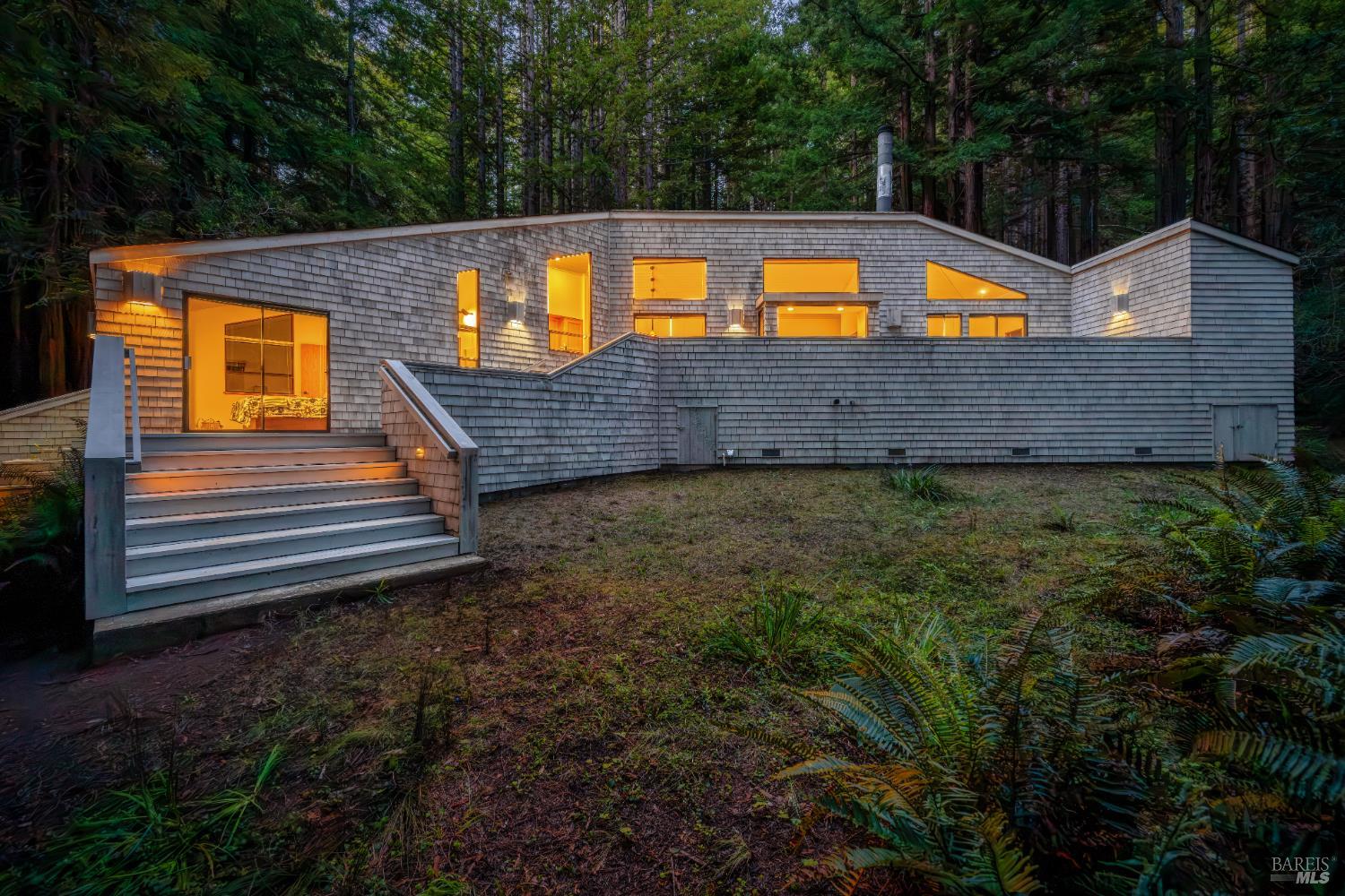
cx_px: 672
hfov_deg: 104.3
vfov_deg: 81.2
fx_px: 523
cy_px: 448
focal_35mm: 14
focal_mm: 14
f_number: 6.3
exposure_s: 1/2.5
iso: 400
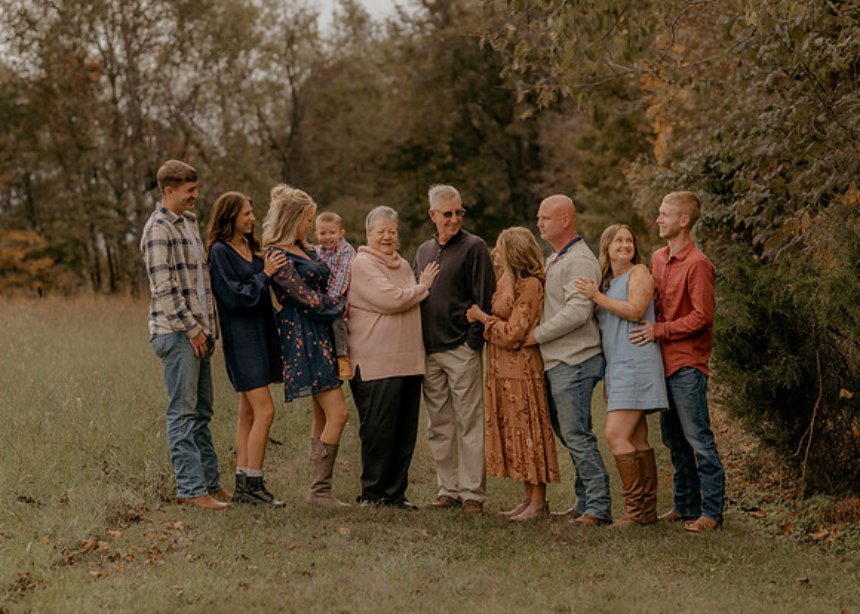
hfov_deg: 22.3
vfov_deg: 16.0
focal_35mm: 89
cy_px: 307
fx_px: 2178
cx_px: 411
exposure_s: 1/800
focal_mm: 85
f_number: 2.8
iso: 125
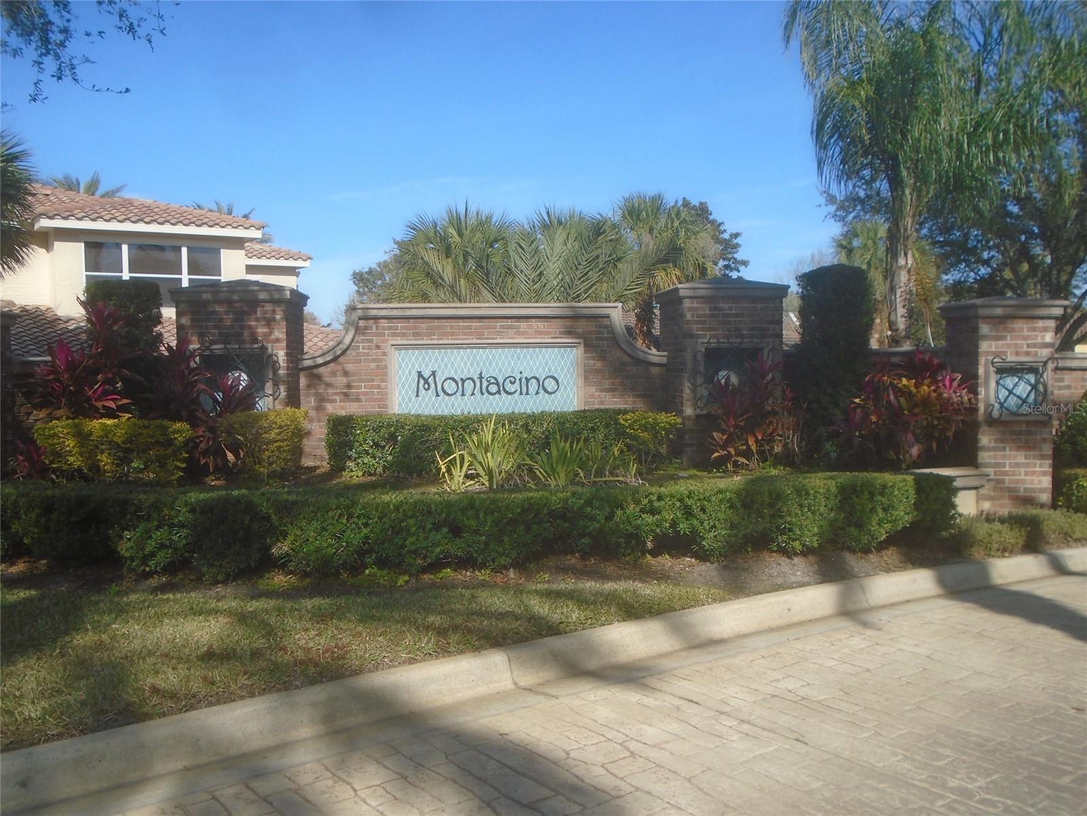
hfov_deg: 58.4
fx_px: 973
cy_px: 408
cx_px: 544
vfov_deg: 45.4
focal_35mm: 31
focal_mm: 5.5
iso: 100
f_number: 3.5
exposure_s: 1/800
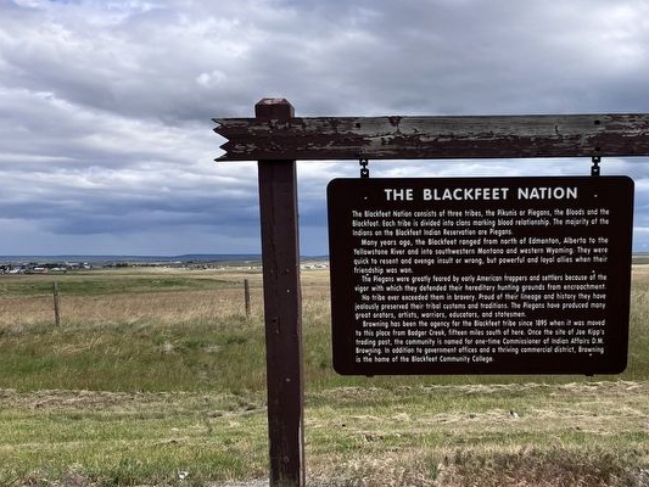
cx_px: 424
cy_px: 319
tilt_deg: -5.6
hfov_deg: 44.2
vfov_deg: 34.1
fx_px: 788
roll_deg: +0.2
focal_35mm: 42
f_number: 1.8
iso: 32
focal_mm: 3.99
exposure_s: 1/2114
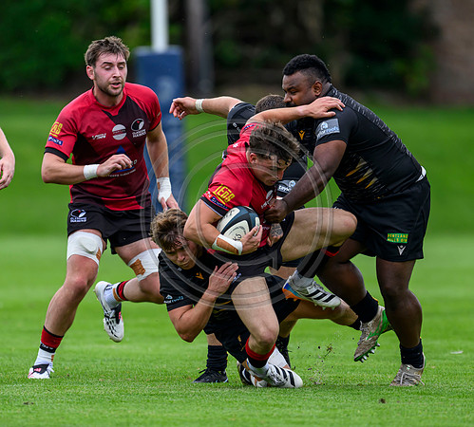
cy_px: 232
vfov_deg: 1.9
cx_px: 267
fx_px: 13050
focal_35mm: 885
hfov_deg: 2.1
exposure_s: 1/1600
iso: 500
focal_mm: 560
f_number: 4
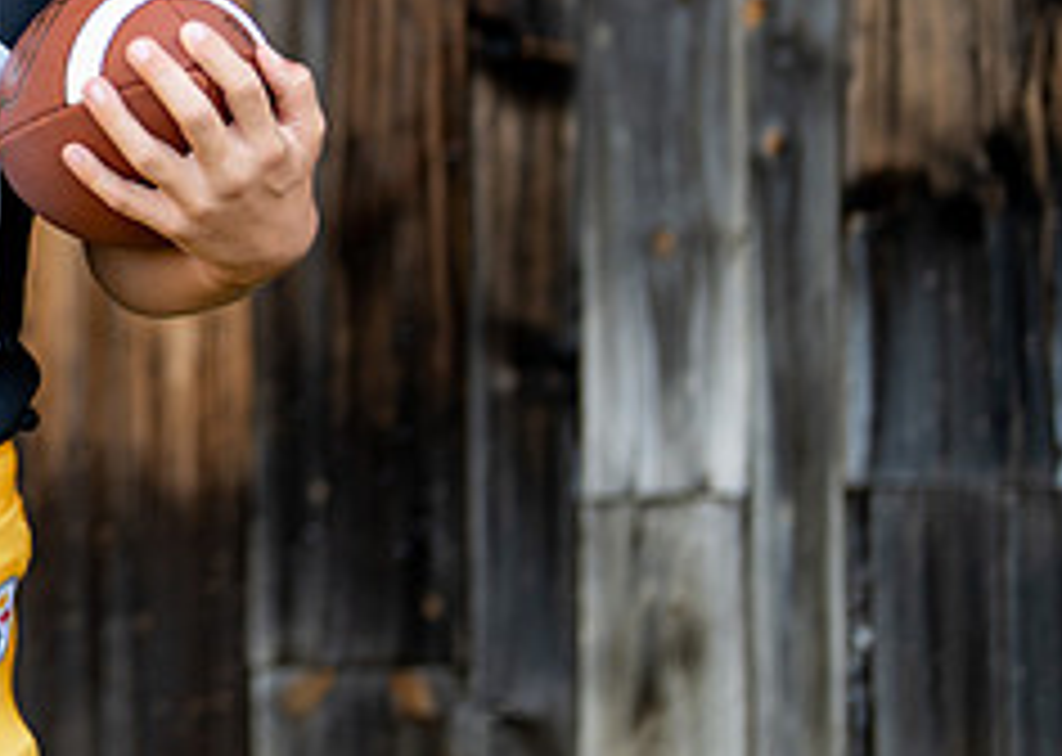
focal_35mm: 144
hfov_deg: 13.5
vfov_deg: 9.9
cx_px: -264
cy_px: -22
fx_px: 4338
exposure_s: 1/1600
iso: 100
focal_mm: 50
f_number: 1.2
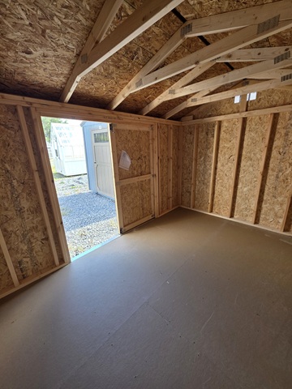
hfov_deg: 89.9
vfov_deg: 106.2
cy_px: 194
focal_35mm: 13
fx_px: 146
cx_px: 146
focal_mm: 2.2
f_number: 1.9
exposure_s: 1/120
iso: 80
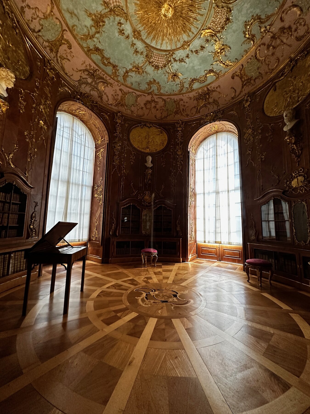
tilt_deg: +6.9
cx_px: 155
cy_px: 207
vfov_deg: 102.1
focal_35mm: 14
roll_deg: -1.4
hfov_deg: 85.7
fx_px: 167
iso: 250
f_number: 2.2
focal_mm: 2.22
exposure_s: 1/50
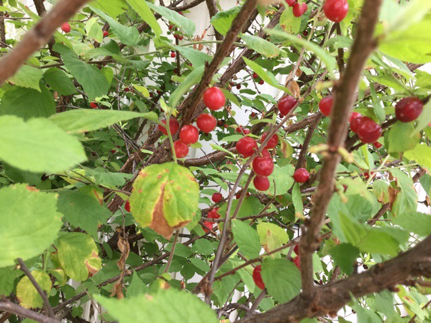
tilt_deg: -10.9
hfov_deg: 58.4
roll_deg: -11.8
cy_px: 162
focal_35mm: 31
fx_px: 386
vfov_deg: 45.4
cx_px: 216
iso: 25
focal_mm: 3.3
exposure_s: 1/40
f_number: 2.4
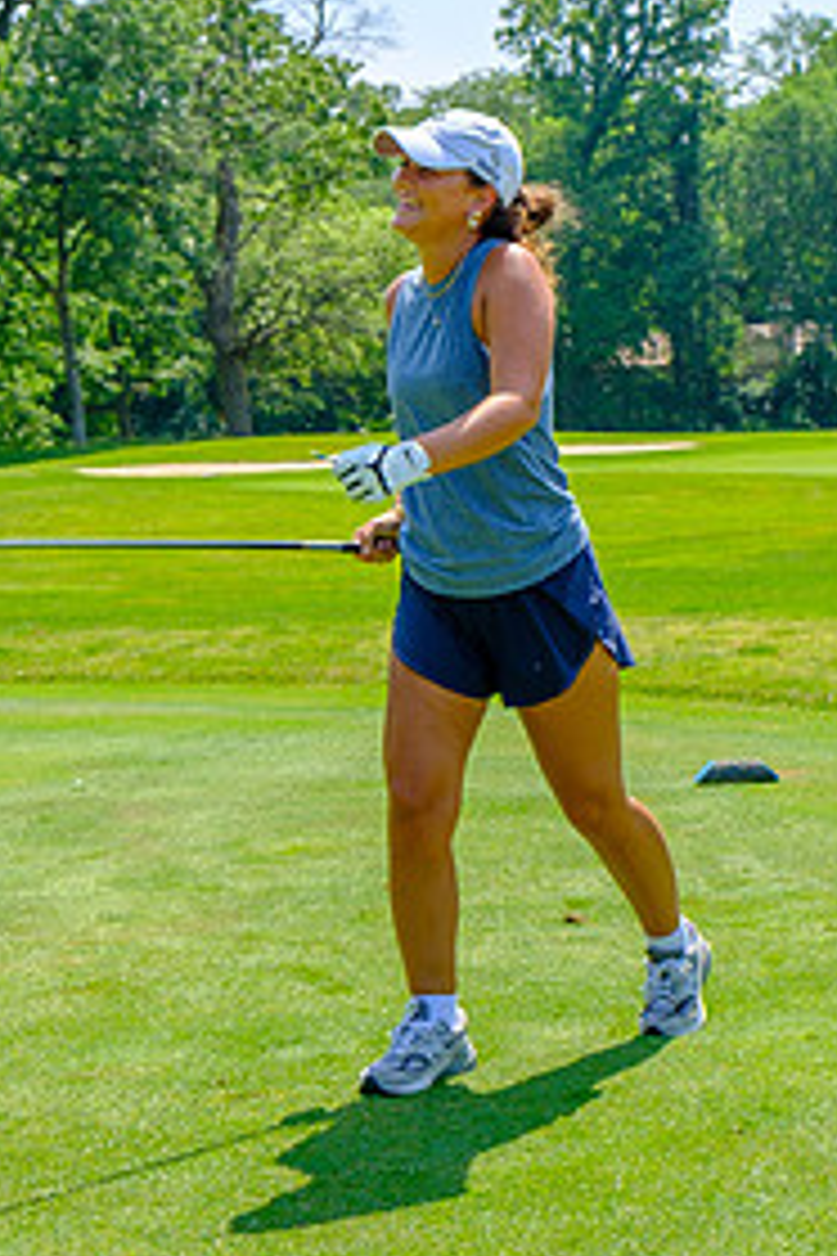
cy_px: 513
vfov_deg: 23.3
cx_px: 662
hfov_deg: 15.6
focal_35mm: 87
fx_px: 3034
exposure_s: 1/320
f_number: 5.6
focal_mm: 35.8
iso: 200
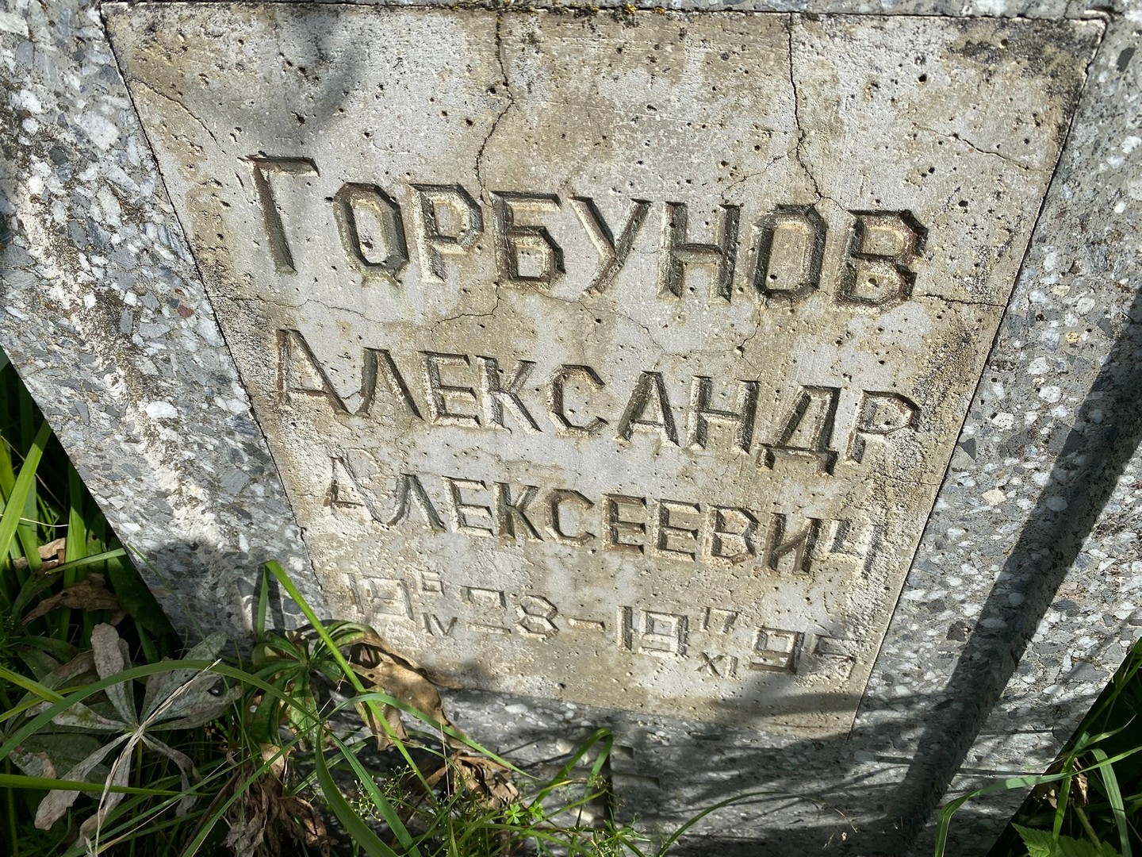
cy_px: 428
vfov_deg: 53.1
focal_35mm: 26
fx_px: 858
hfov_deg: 67.3
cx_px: 571
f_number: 1.8
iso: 32
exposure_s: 1/2183
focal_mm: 4.25
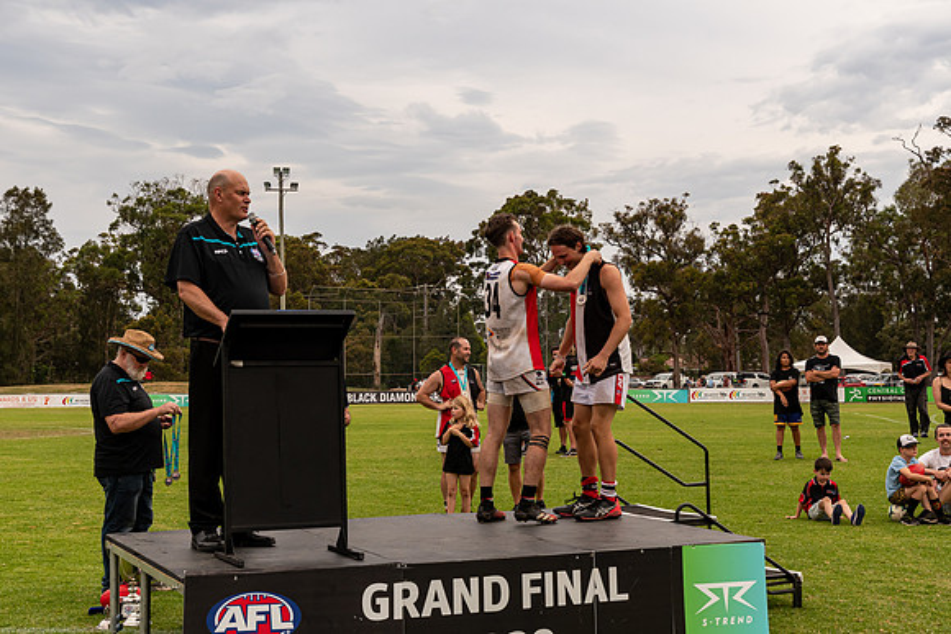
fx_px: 1348
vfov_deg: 26.5
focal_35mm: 51
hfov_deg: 38.9
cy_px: 317
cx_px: 476
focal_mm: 34
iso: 400
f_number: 6.3
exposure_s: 1/400
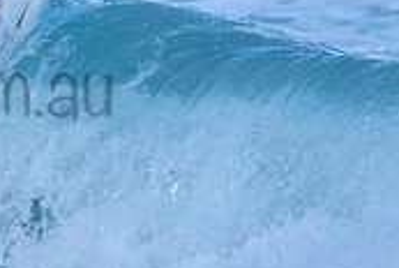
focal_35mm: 2509
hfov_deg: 0.8
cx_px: -131
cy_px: 64
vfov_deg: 0.6
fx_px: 27855
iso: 450
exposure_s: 1/1000
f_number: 5.6
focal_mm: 500
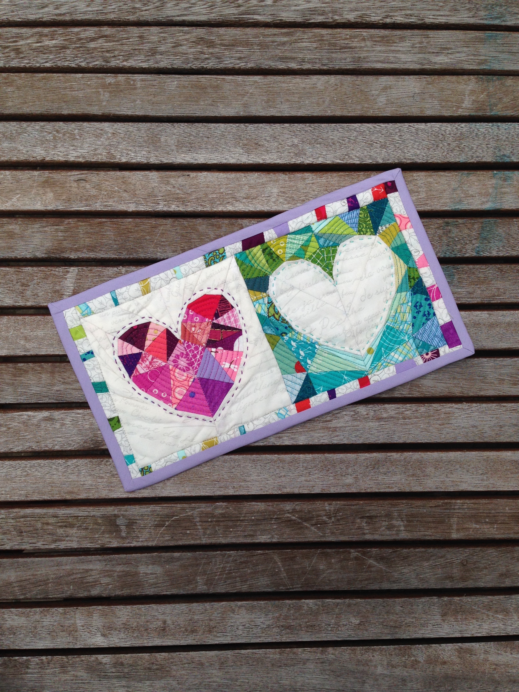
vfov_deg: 55.4
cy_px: 346
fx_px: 660
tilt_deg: -87.0
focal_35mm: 33
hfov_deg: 42.9
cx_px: 260
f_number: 2.4
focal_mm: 4.12
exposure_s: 1/341
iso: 50
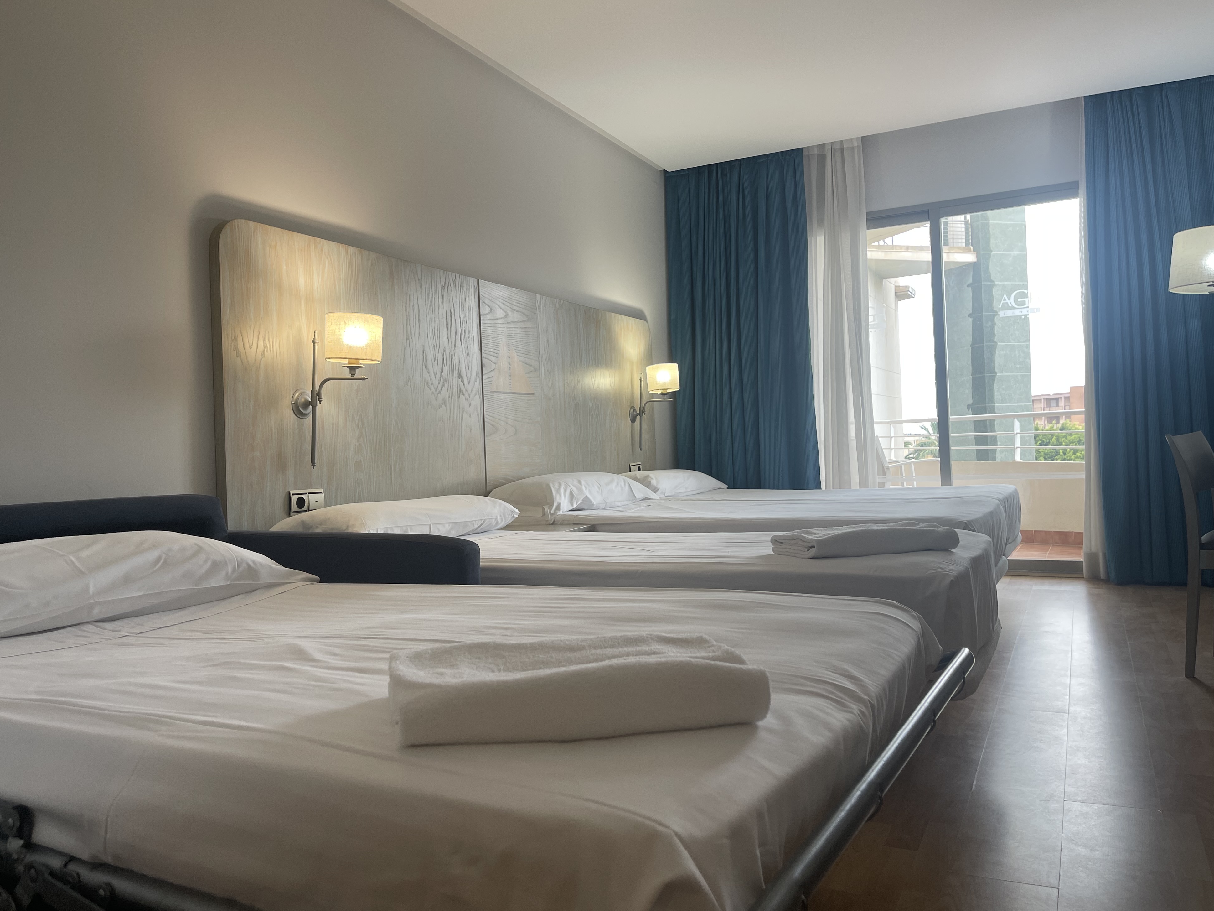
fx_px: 912
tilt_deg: +0.6
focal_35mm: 26
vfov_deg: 53.1
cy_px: 442
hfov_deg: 67.3
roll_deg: +1.9
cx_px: 584
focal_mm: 5.1
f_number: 1.6
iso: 50
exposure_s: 1/100
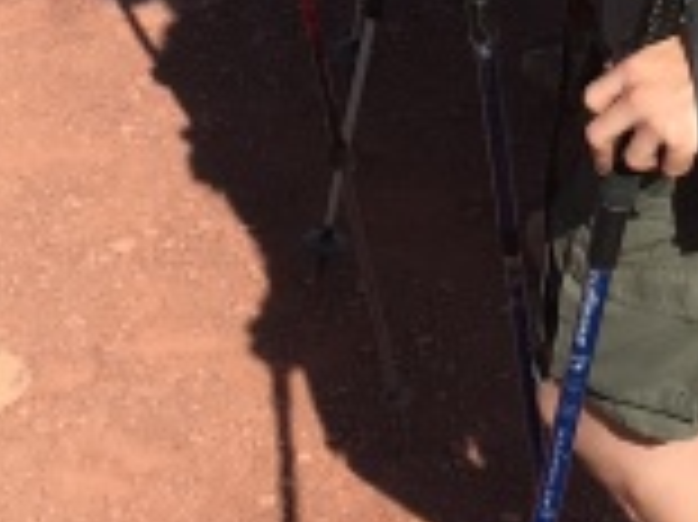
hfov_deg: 13.1
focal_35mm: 150
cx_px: 554
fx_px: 3022
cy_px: -675
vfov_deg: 9.0
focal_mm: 4.15
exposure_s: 1/1350
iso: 25
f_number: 2.2
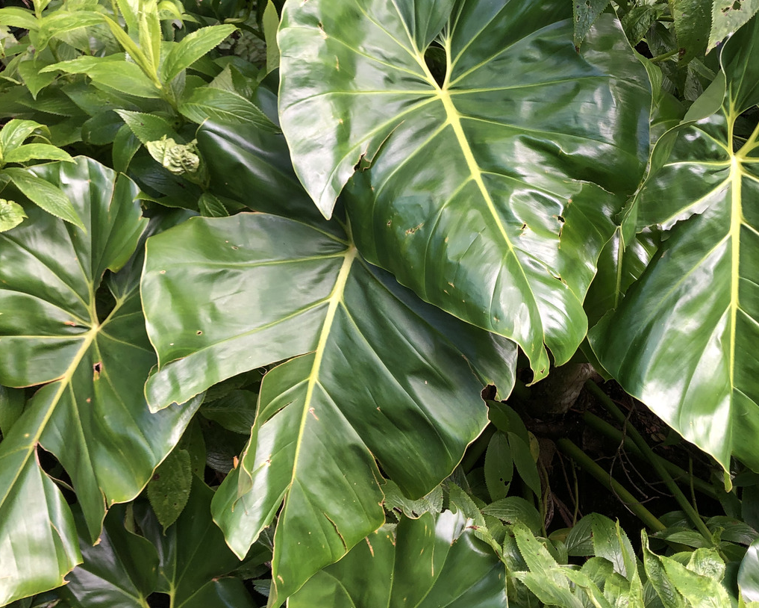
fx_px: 966
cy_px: 247
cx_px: 462
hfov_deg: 42.6
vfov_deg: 34.8
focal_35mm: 43
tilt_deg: -24.6
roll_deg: +2.7
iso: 40
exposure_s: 1/120
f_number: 1.8
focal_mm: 4
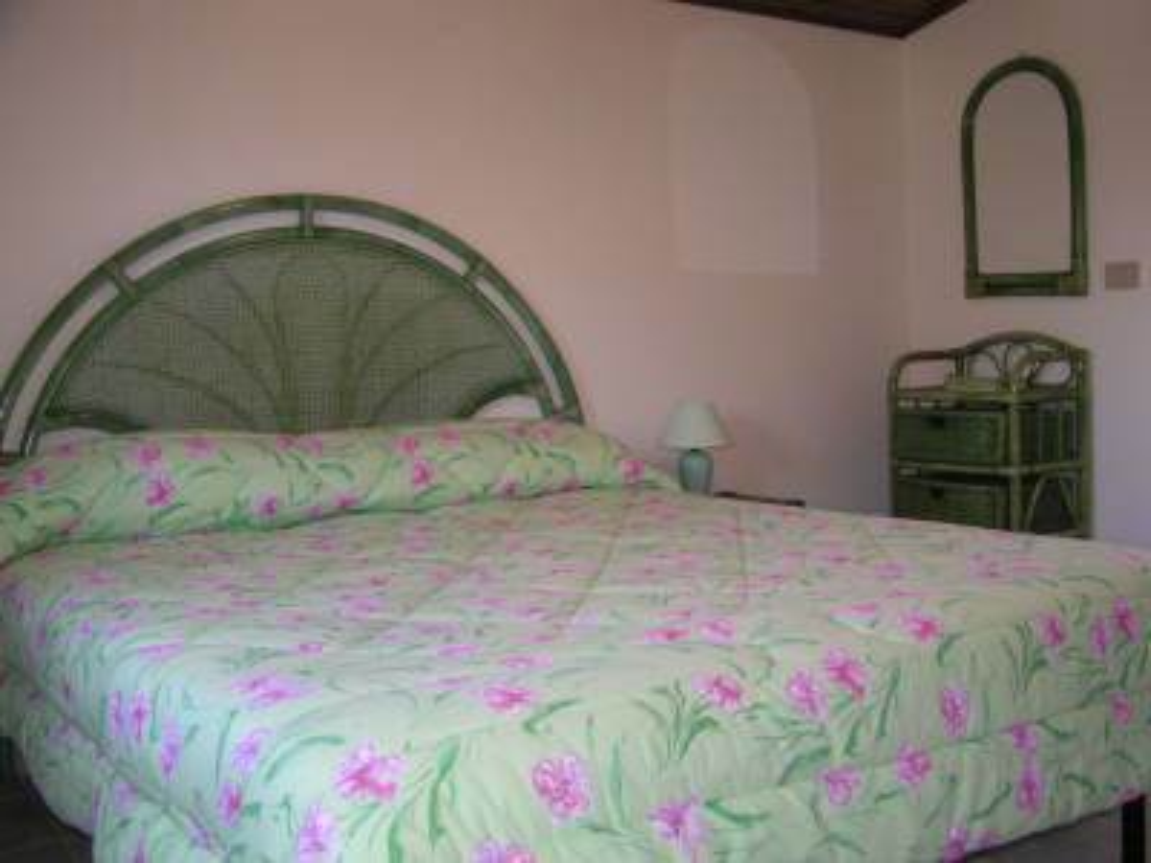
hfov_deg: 49.0
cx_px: 576
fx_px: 1264
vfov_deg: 37.7
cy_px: 432
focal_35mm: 38
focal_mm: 5.8
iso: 200
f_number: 2.8
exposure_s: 1/40
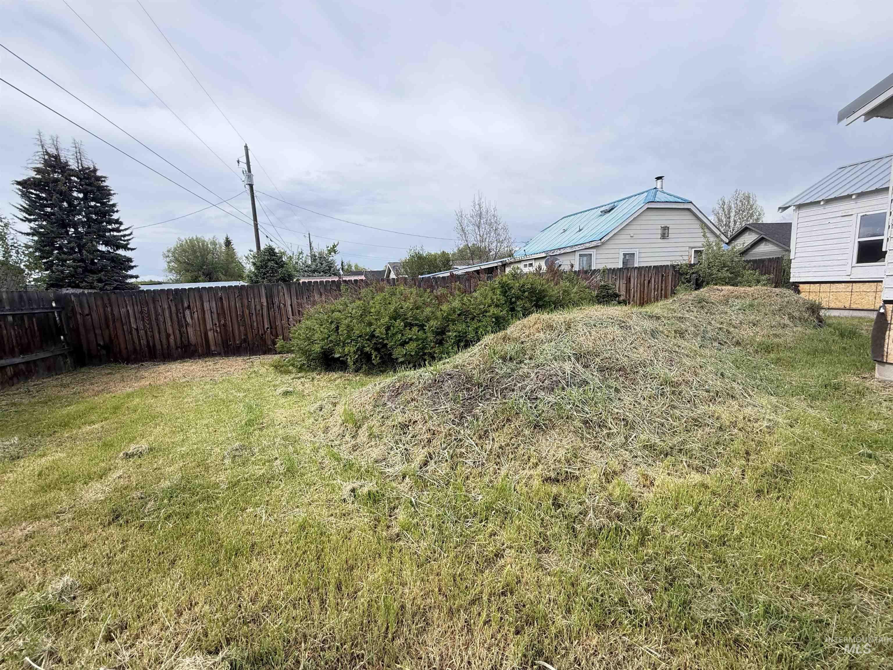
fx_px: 361
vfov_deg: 85.7
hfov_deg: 102.1
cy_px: 335
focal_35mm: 14
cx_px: 446
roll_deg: +3.4
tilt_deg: -8.6
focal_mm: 2.22
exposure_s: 1/559
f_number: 2.2
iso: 40
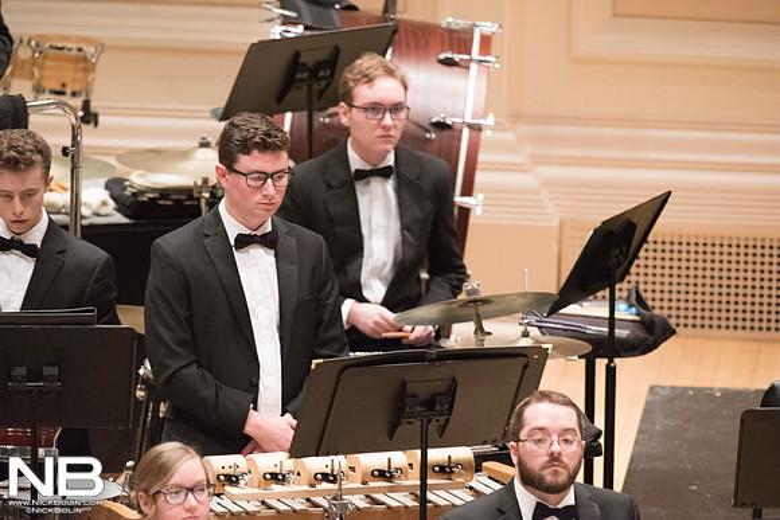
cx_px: 390
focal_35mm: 600
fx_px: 13002
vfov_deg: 2.3
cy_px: 260
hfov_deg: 3.4
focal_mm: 600
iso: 12800
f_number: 6.3
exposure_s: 1/160
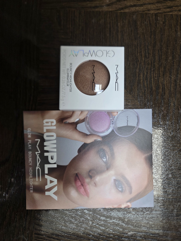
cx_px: 90
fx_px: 160
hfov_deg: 58.9
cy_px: 120
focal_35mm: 23
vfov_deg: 73.9
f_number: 1.8
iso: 80
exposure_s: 1/180
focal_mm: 5.4
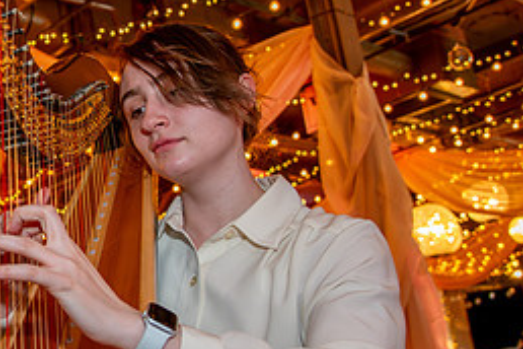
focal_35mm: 59
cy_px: 169
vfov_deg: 23.0
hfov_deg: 31.6
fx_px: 857
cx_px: 14
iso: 1600
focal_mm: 24
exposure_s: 1/100
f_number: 4
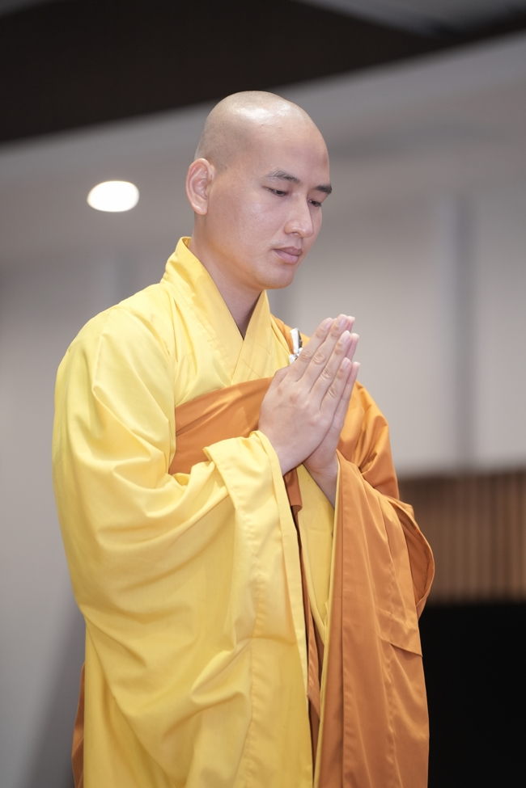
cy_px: 394
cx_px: 263
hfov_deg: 9.6
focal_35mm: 143
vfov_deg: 14.3
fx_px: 3134
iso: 1600
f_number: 2.8
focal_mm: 143
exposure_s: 1/160
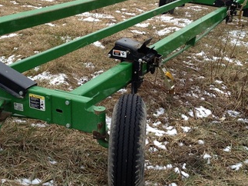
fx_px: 423
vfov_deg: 24.7
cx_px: 112
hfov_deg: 32.7
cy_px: 66
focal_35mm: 59
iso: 50
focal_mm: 4.28
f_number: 2.4
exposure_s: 1/279
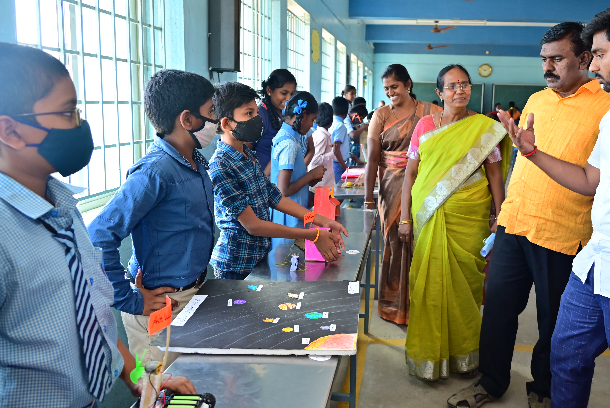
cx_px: 373
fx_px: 559
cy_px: 176
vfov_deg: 39.9
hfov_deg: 56.7
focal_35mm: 33
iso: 640
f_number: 4
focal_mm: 24
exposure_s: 1/125
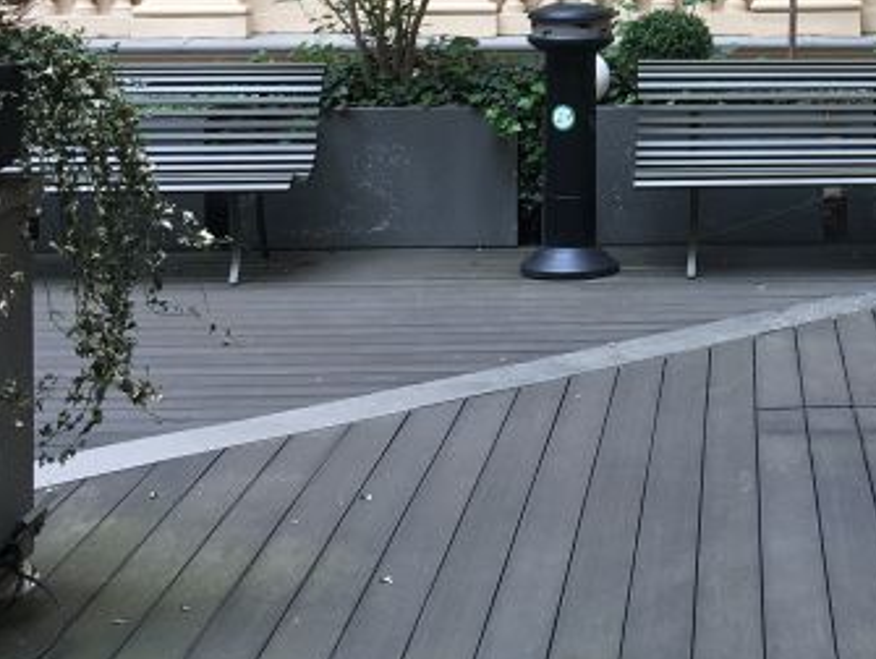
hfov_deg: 22.7
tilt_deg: +0.7
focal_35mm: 83
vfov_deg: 17.2
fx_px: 2103
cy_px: -84
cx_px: 852
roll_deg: +0.3
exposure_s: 1/100
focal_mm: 4.15
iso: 25
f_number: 2.2
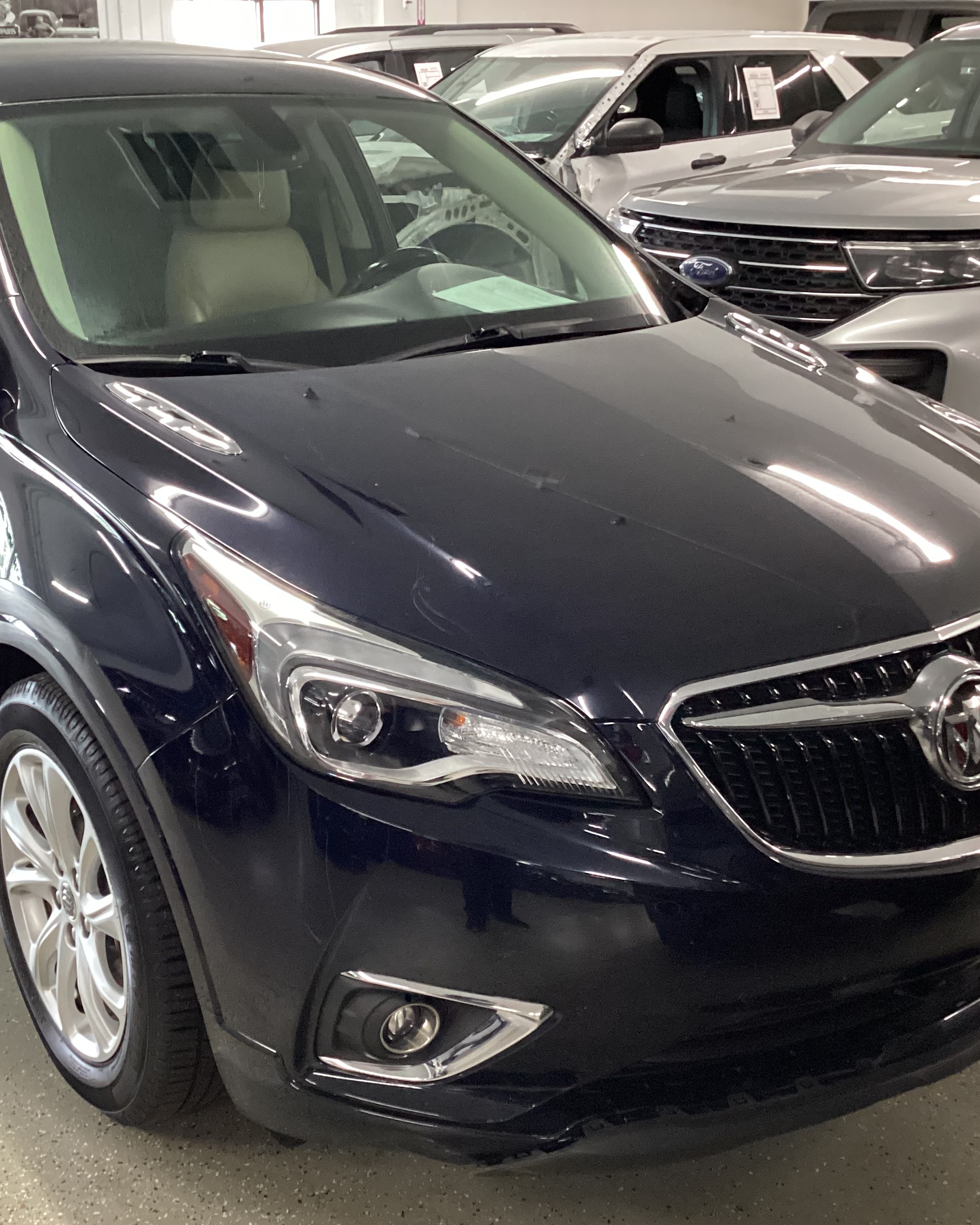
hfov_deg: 36.3
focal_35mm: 41
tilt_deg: -21.7
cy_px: 622
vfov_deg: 44.8
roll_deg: +0.8
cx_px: 375
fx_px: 1487
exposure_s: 1/60
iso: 320
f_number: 2.4
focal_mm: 3.3
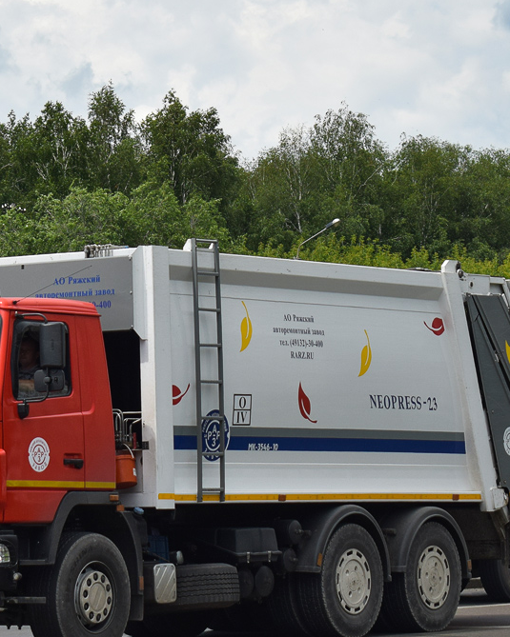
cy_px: 363
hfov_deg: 11.1
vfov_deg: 13.9
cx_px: 129
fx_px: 2620
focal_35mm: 139
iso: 200
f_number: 5.6
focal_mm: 55
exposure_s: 1/1000
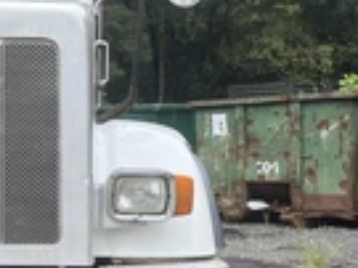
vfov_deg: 19.0
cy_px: 188
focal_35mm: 77
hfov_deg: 23.0
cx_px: -85
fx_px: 796
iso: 50
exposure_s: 1/1075
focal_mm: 5.1
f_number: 1.6
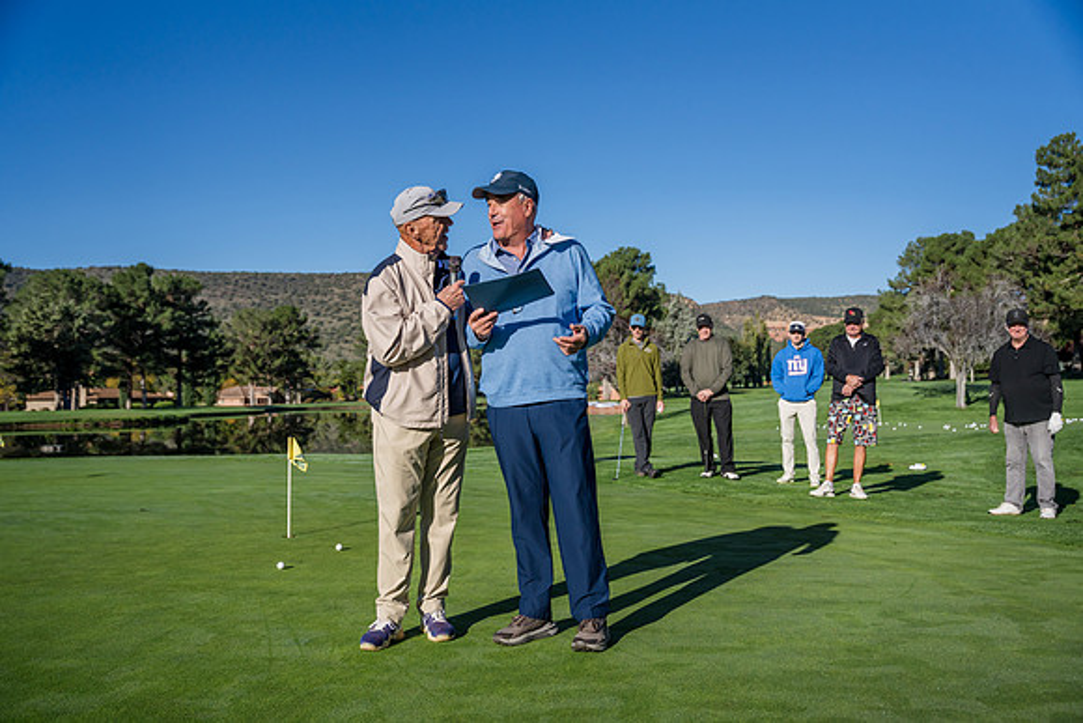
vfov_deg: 37.9
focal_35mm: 35
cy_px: 362
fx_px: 1053
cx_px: 542
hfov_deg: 54.4
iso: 400
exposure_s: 1/8000
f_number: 3.5
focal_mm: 35
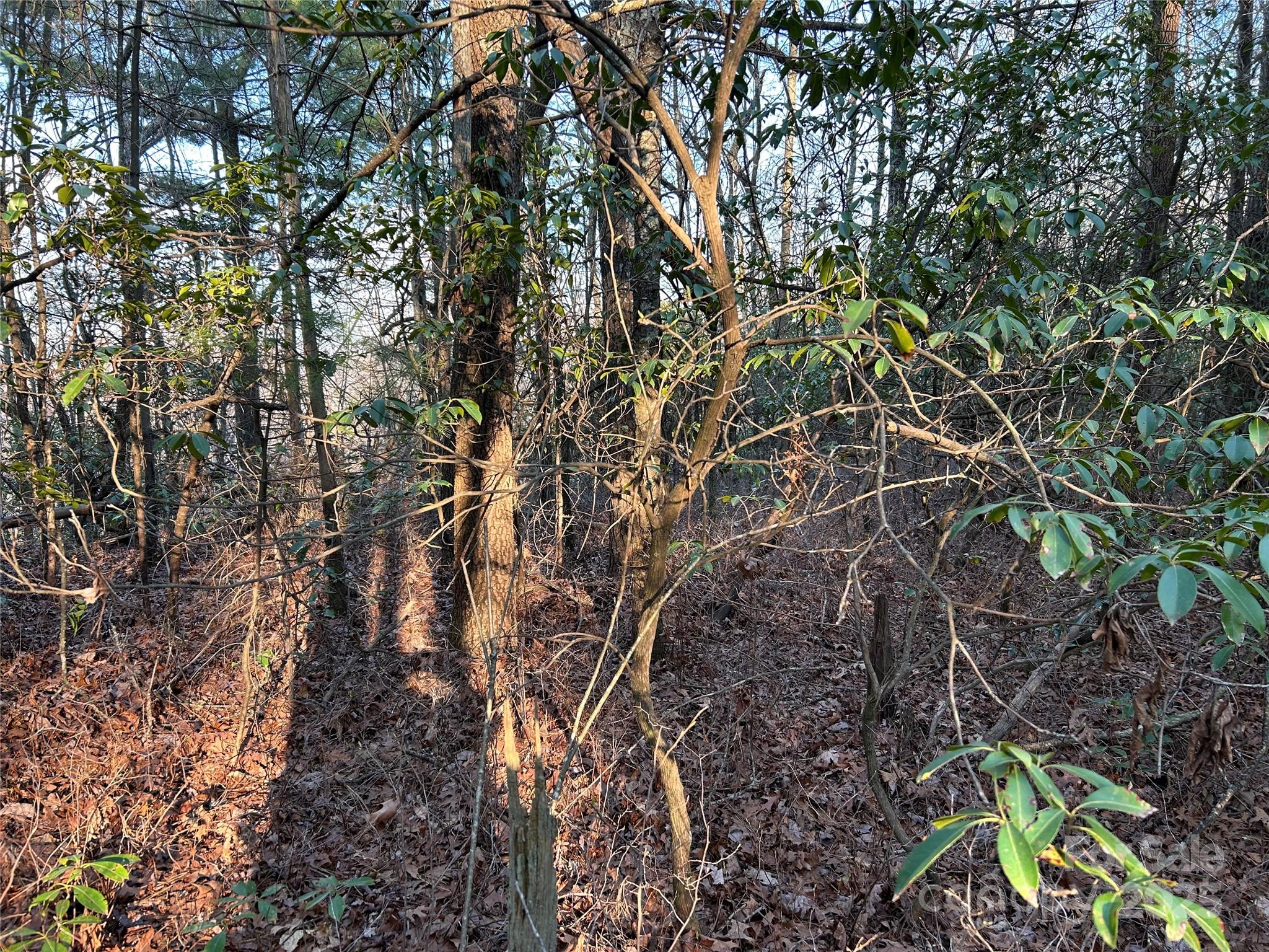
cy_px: 476
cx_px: 634
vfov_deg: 53.1
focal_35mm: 26
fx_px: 953
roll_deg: +1.5
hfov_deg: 67.3
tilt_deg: -8.5
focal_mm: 5.7
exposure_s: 1/138
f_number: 1.5
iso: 40
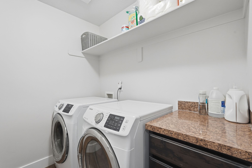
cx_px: 126
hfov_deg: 96.8
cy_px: 84
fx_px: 112
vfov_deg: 73.7
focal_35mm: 16
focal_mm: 16
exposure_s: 1/200
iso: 250
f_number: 9
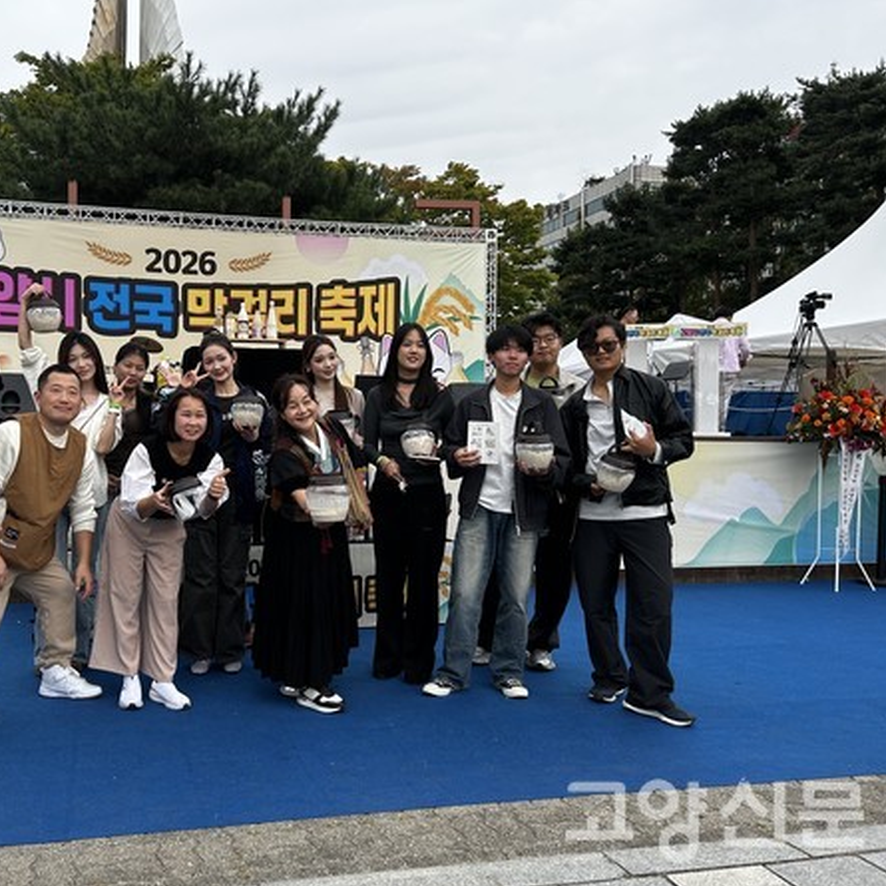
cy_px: 446
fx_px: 898
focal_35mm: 31
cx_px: 297
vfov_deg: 52.5
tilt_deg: -1.2
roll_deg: -0.5
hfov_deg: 51.6
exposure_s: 1/1196
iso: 50
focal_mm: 5.7
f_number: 1.5
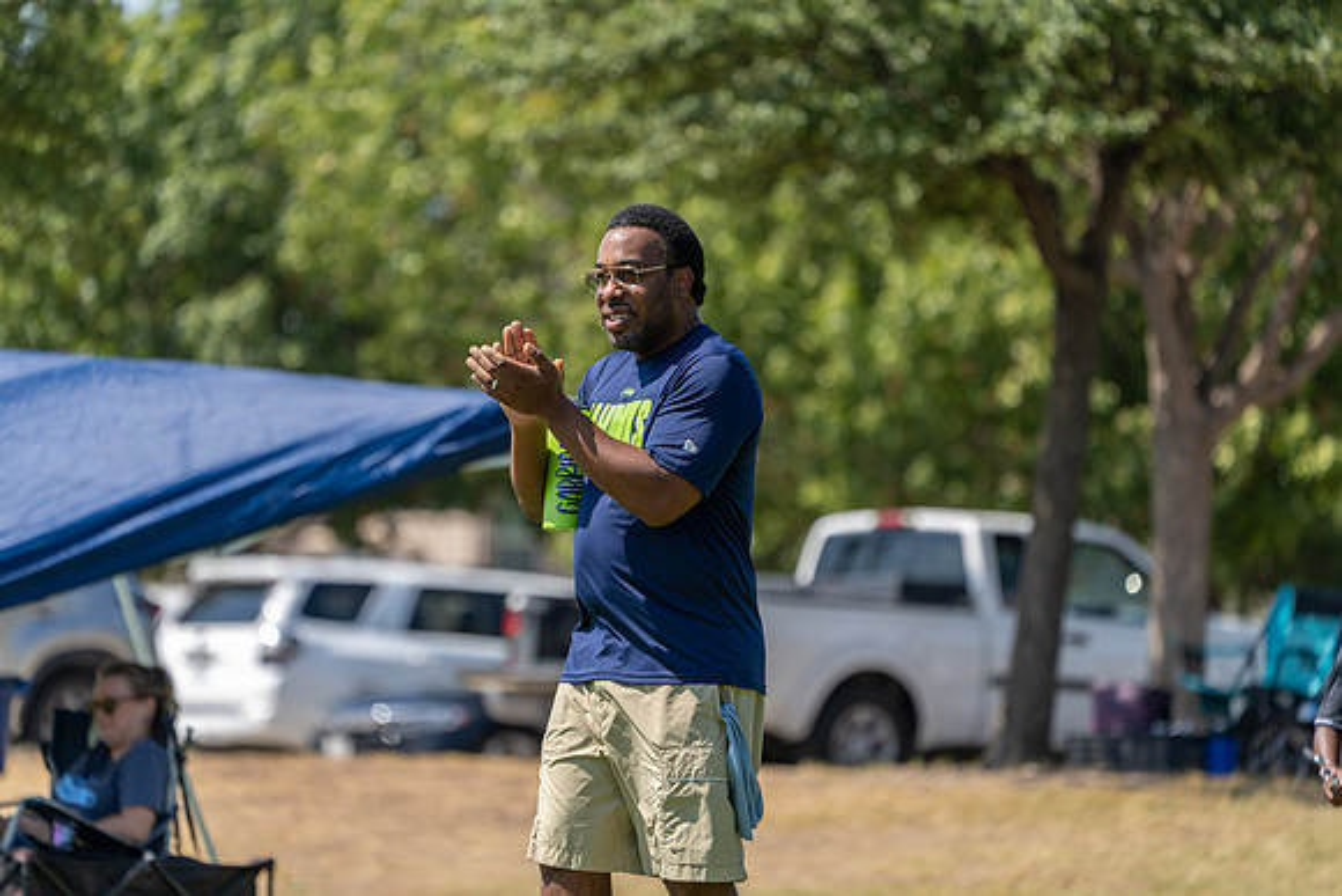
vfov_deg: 3.9
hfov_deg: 5.8
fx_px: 13236
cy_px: 448
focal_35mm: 355
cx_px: 671
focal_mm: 355
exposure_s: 1/1250
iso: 400
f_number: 5.6
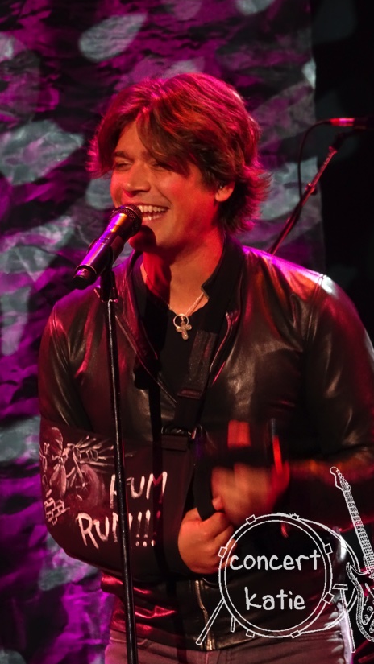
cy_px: 317
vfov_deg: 6.5
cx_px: 165
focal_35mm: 332
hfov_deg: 3.7
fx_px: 5854
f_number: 6.3
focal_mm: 49.49
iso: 800
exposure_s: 1/50
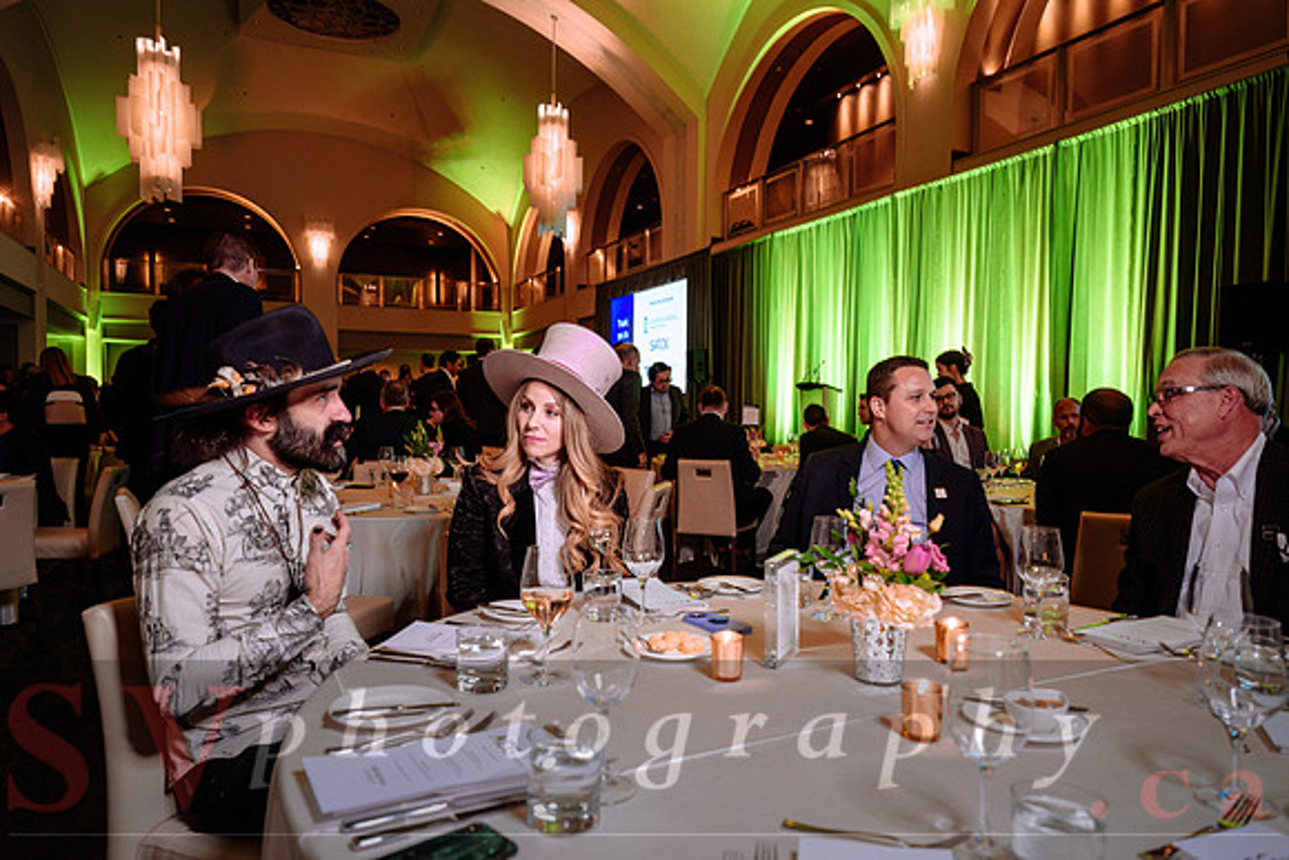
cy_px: 430
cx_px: 644
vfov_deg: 53.2
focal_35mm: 24
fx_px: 859
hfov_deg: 73.7
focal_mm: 24
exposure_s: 1/50
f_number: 4
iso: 1000
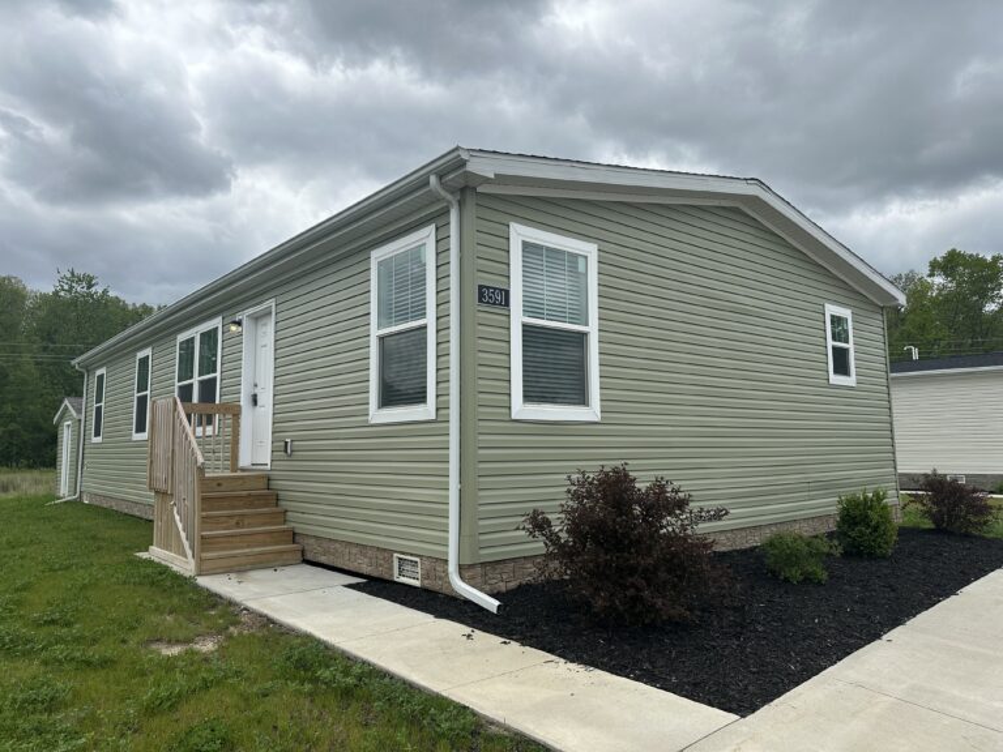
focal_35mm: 24
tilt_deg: +6.0
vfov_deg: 56.8
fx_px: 695
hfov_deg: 71.6
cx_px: 502
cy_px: 376
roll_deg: +0.4
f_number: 1.78
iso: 80
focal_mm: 6.86
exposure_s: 1/4762
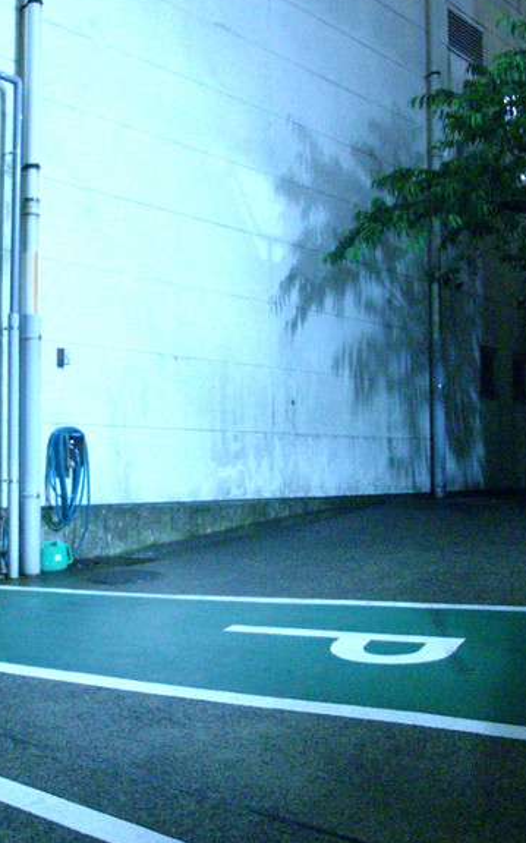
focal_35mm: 58
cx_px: 139
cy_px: 399
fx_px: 1331
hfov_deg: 22.2
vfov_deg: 35.1
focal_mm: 6.2
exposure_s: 4
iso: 400
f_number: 2.8
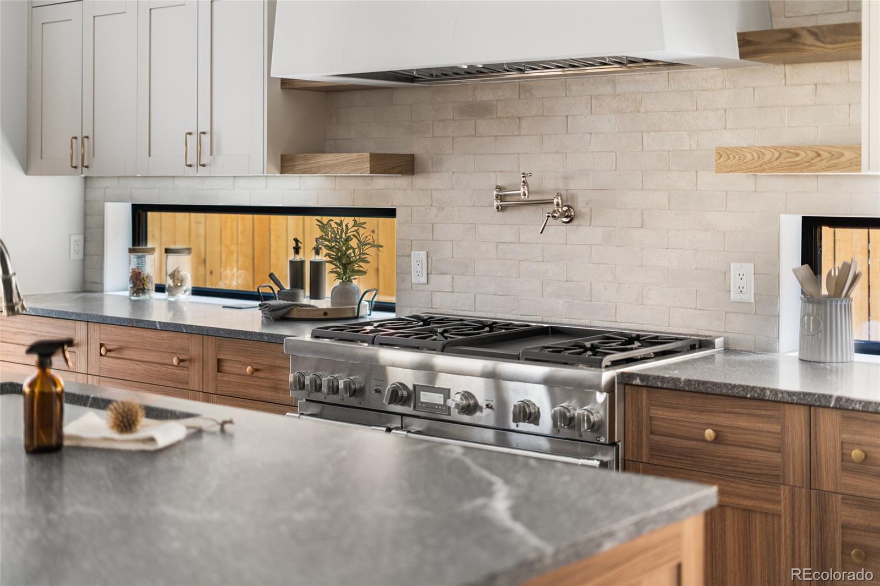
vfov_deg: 27.0
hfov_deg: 39.6
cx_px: 440
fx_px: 1222
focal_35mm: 50
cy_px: 293
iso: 400
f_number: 1.8
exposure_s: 1/60
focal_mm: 50
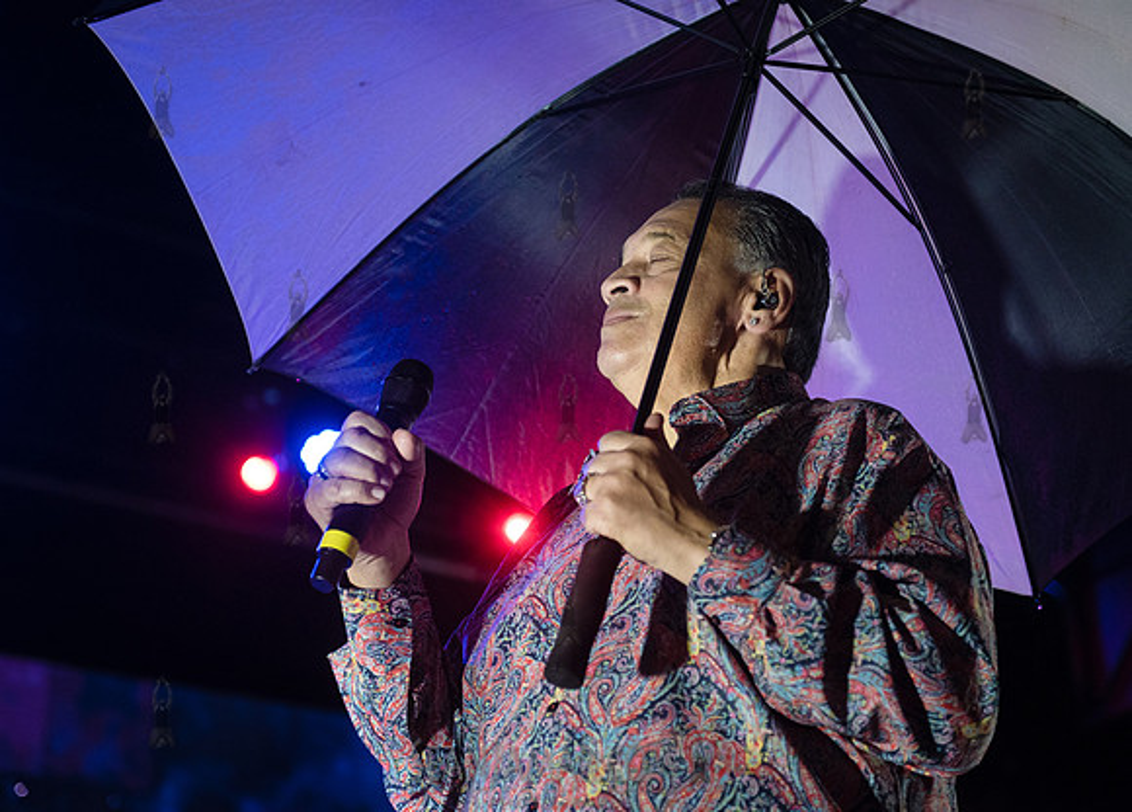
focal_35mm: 78
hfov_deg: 25.4
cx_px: 543
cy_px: 392
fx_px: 2512
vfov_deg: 18.4
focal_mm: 70
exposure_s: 1/200
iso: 3200
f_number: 3.2
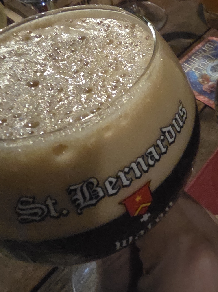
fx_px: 337
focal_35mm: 40
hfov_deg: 32.3
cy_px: 22
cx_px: 229
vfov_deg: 42.5
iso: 2000
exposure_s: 1/24
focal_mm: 2.2
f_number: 2.2
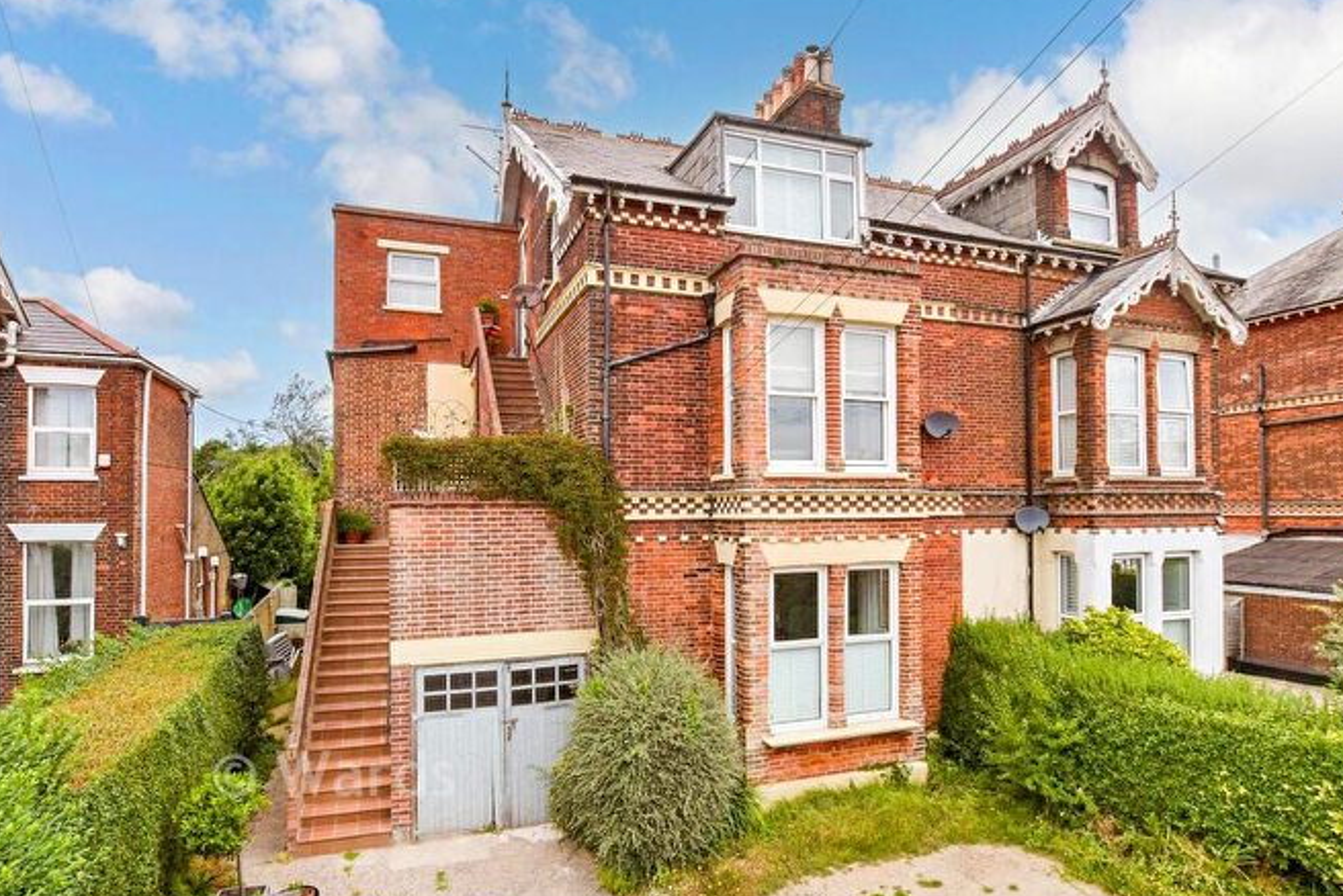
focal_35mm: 16
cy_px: 447
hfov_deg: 96.7
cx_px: 678
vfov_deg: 73.8
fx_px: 597
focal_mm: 10
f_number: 8
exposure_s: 1/125
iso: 200
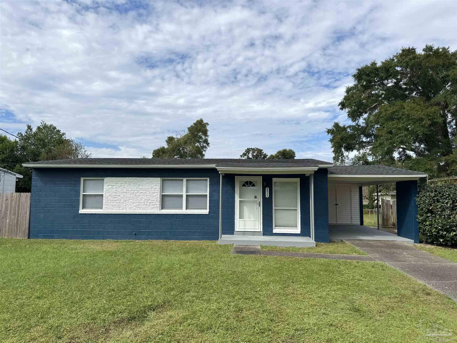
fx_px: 317
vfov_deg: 56.8
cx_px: 228
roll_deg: -1.7
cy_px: 172
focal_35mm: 24
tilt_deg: +3.4
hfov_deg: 71.6
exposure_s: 1/7092
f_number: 1.78
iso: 80
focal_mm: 6.76
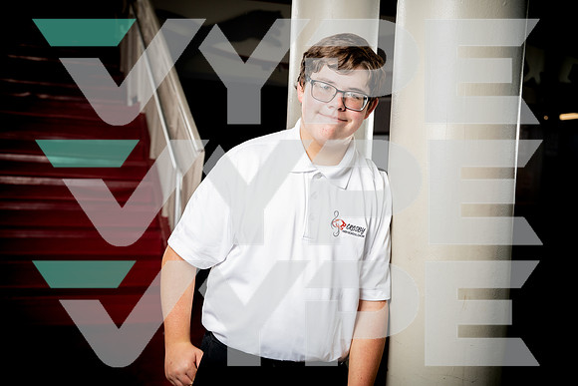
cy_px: 193
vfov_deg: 28.7
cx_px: 289
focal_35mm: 47
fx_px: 755
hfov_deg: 41.9
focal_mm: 47
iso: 250
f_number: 4.5
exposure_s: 1/250
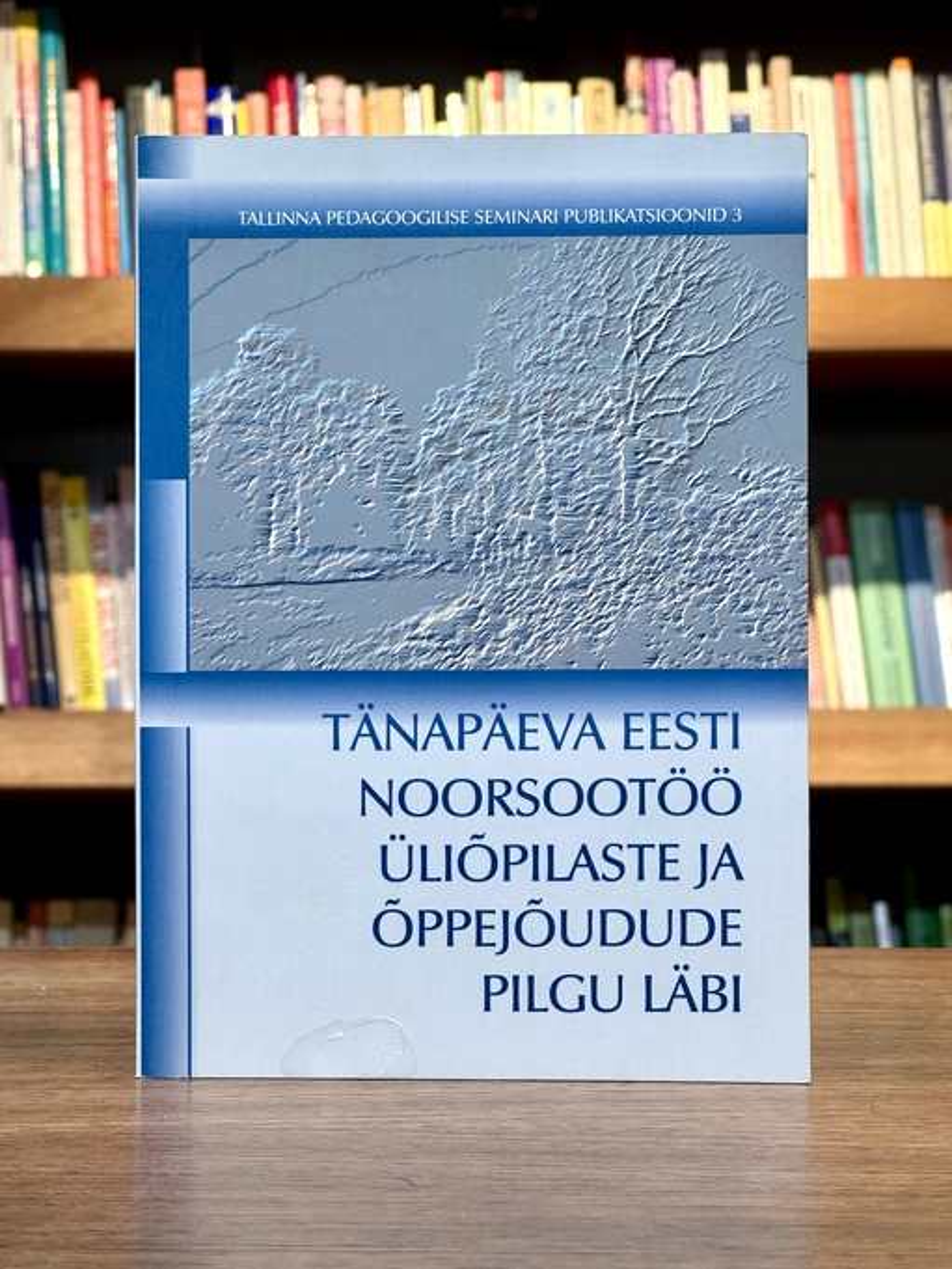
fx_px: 2823
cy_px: 634
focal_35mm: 77
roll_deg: -0.5
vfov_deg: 25.3
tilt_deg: -0.2
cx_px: 476
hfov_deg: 19.1
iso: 160
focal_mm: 9
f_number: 2.8
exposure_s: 1/99
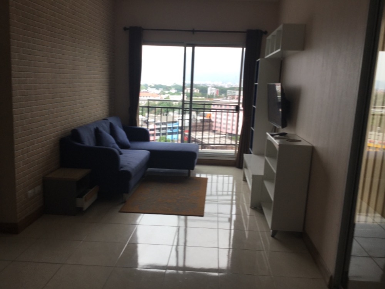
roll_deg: -5.8
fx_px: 345
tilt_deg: -6.3
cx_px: 192
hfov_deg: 58.4
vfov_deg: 45.4
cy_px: 144
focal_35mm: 31
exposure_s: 1/105
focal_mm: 3.3
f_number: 2.4
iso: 25
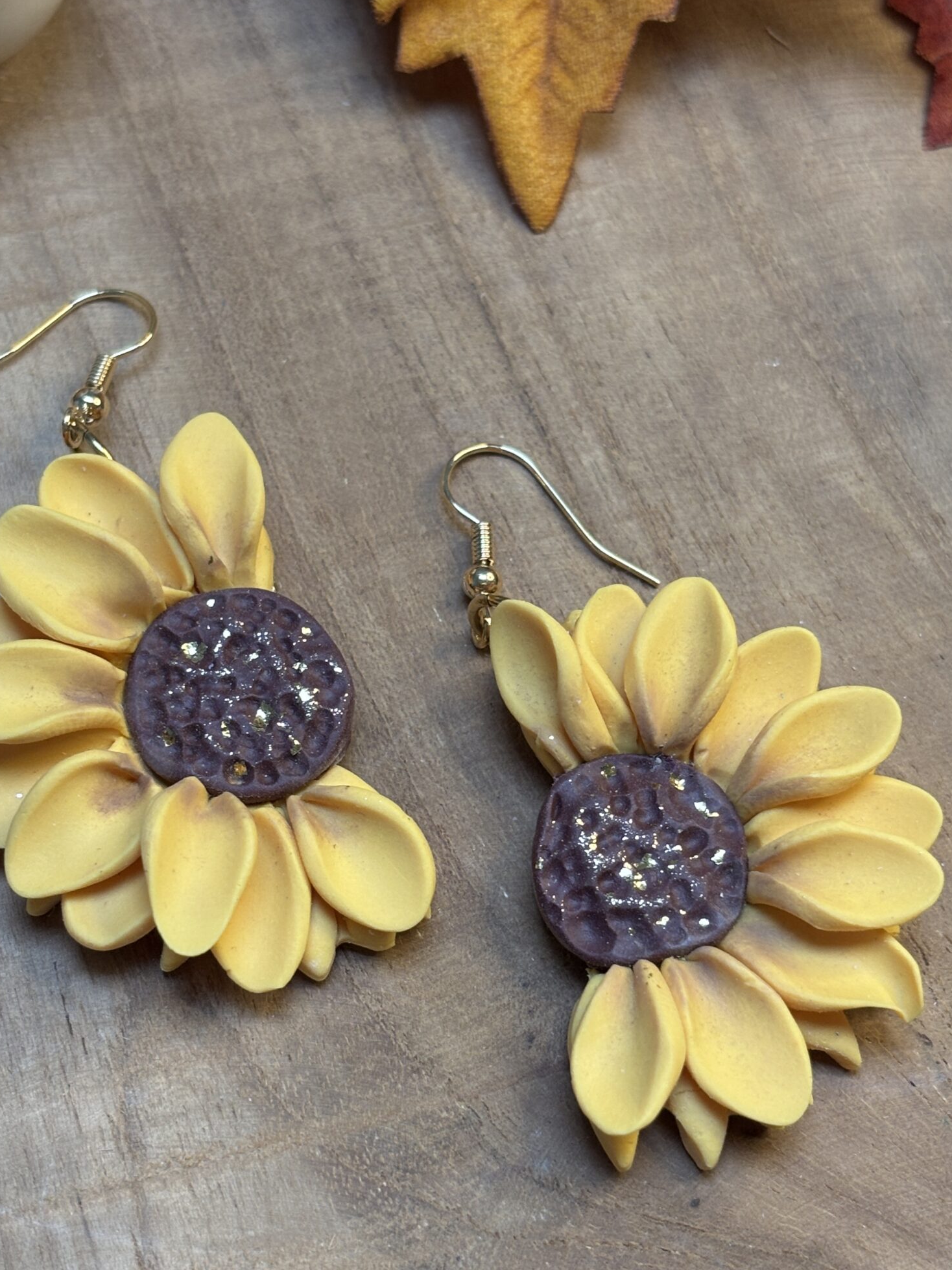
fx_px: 2494
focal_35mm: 68
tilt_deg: -65.5
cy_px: 669
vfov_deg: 28.6
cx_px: 481
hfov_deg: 21.6
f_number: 1.6
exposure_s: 1/60
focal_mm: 5.96
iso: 64
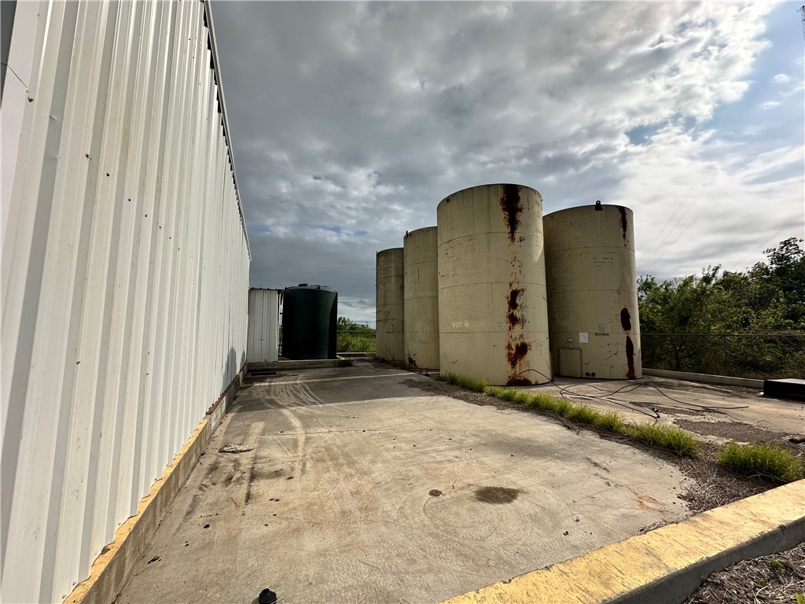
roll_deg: -1.2
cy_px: 302
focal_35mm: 14
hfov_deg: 102.1
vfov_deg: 85.7
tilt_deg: +8.7
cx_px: 402
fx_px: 326
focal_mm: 2.22
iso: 50
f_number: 2.2
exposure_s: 1/3205
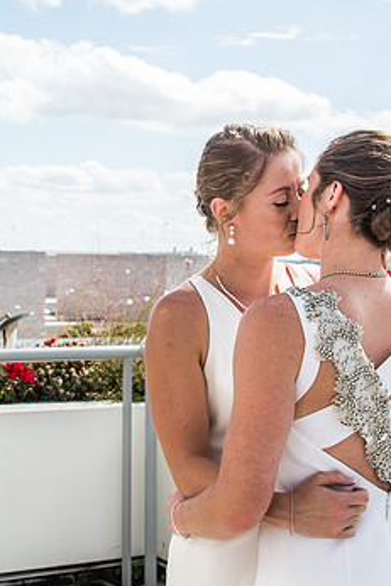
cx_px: 48
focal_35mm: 69
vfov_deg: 29.2
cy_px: 272
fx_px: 1123
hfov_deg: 19.4
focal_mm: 35
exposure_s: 1/1600
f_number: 7.1
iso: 200
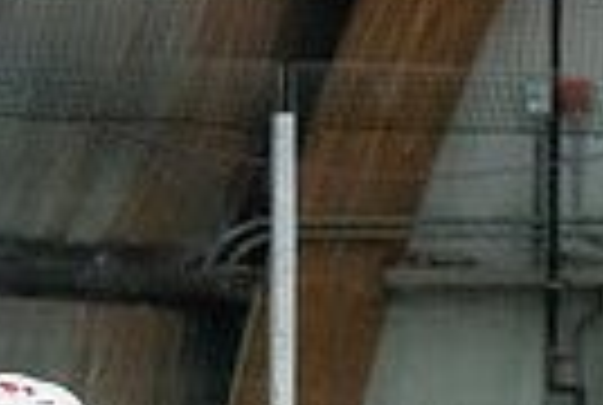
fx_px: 8780
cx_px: -22
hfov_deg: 3.9
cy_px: 803
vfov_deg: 2.6
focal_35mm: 523
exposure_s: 1/800
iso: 3200
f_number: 2.8
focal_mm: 95
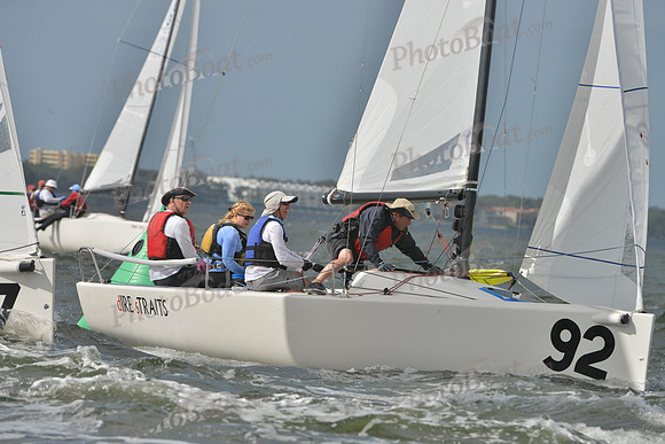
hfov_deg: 5.7
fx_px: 6651
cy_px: 222
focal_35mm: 360
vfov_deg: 3.8
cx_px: 332
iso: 400
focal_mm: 360
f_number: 11
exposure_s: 1/1250
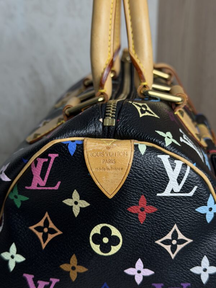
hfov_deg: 30.3
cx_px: 108
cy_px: 144
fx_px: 399
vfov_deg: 39.7
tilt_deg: -18.5
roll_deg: -0.4
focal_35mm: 48
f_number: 1.78
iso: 50
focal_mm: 6.76
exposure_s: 1/151
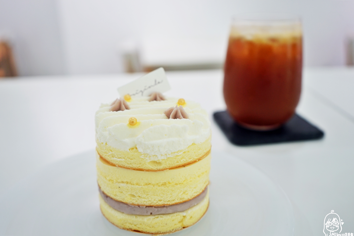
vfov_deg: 40.0
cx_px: 177
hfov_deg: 57.2
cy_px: 118
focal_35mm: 33
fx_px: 324
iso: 320
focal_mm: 33
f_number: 4
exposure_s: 1/60
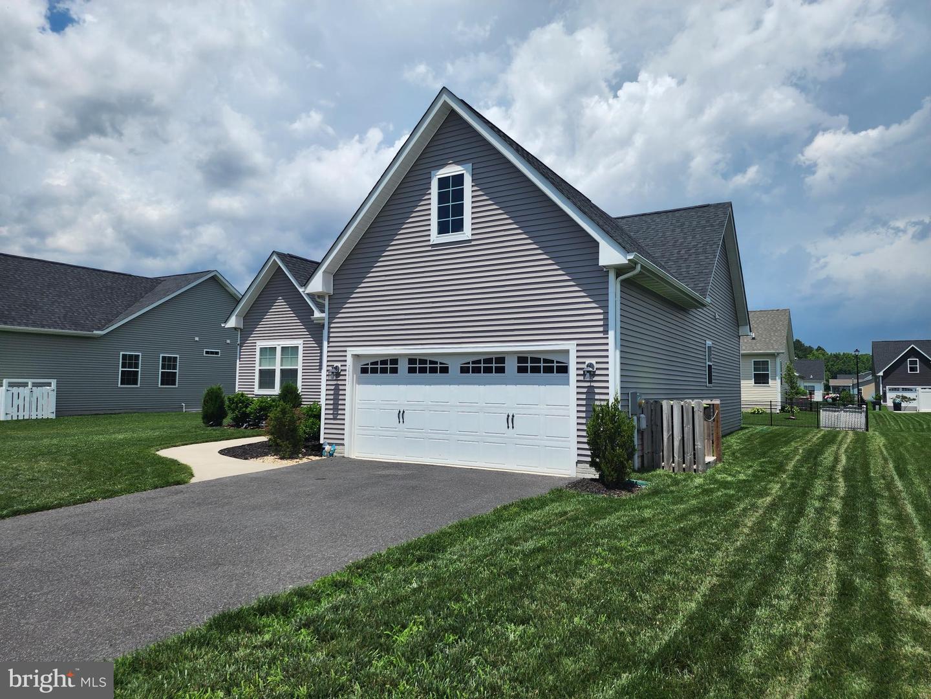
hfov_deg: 73.9
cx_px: 466
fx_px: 619
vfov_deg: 58.9
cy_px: 350
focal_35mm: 23
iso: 12
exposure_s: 1/2016
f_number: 1.8
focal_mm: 6.4
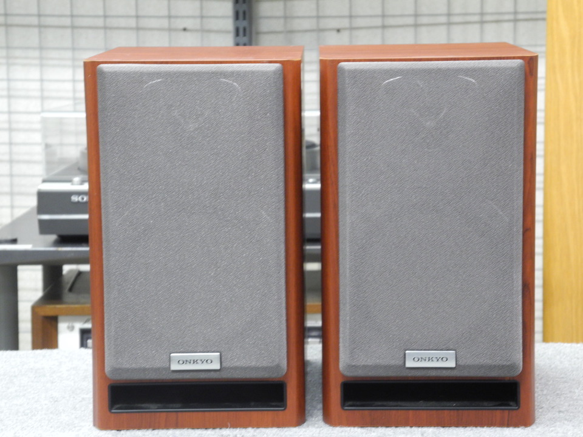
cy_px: 218
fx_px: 1768
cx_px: 292
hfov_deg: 18.7
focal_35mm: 105
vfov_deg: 14.1
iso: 400
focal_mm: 22.5
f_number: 4.5
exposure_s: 1/9.5
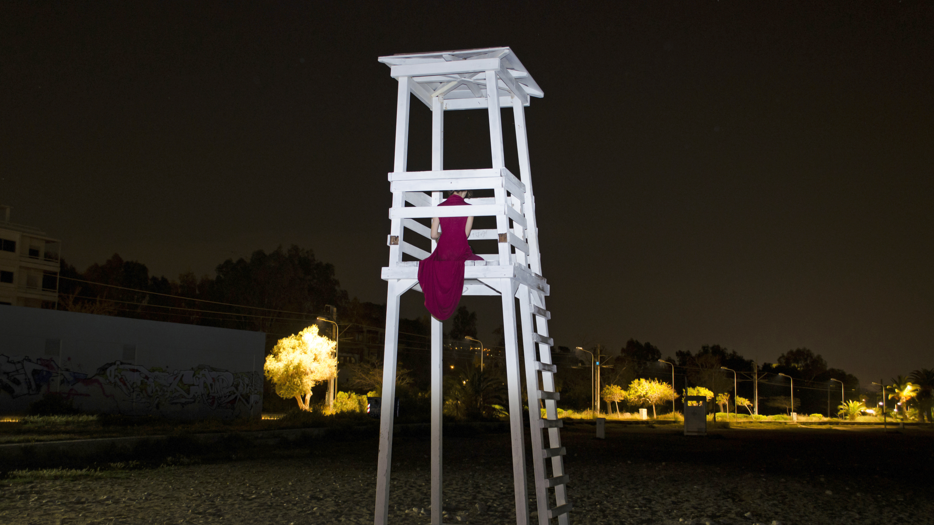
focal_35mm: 38
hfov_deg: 52.8
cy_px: 305
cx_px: 467
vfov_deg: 31.1
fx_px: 941
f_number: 5.6
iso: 500
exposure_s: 1
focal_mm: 24
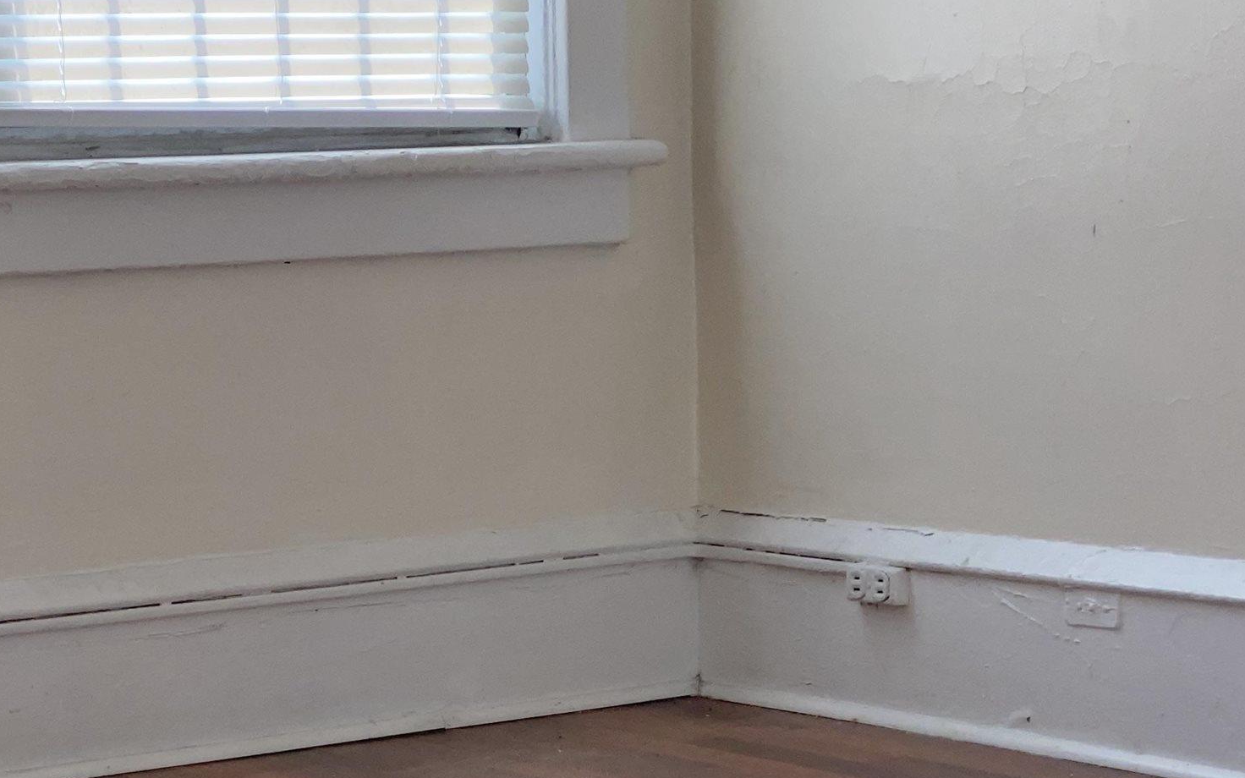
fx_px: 3902
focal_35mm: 115
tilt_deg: -10.5
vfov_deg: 11.2
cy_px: 836
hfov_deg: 18.1
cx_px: 506
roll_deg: +1.2
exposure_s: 1/372
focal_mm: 6
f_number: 2
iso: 20
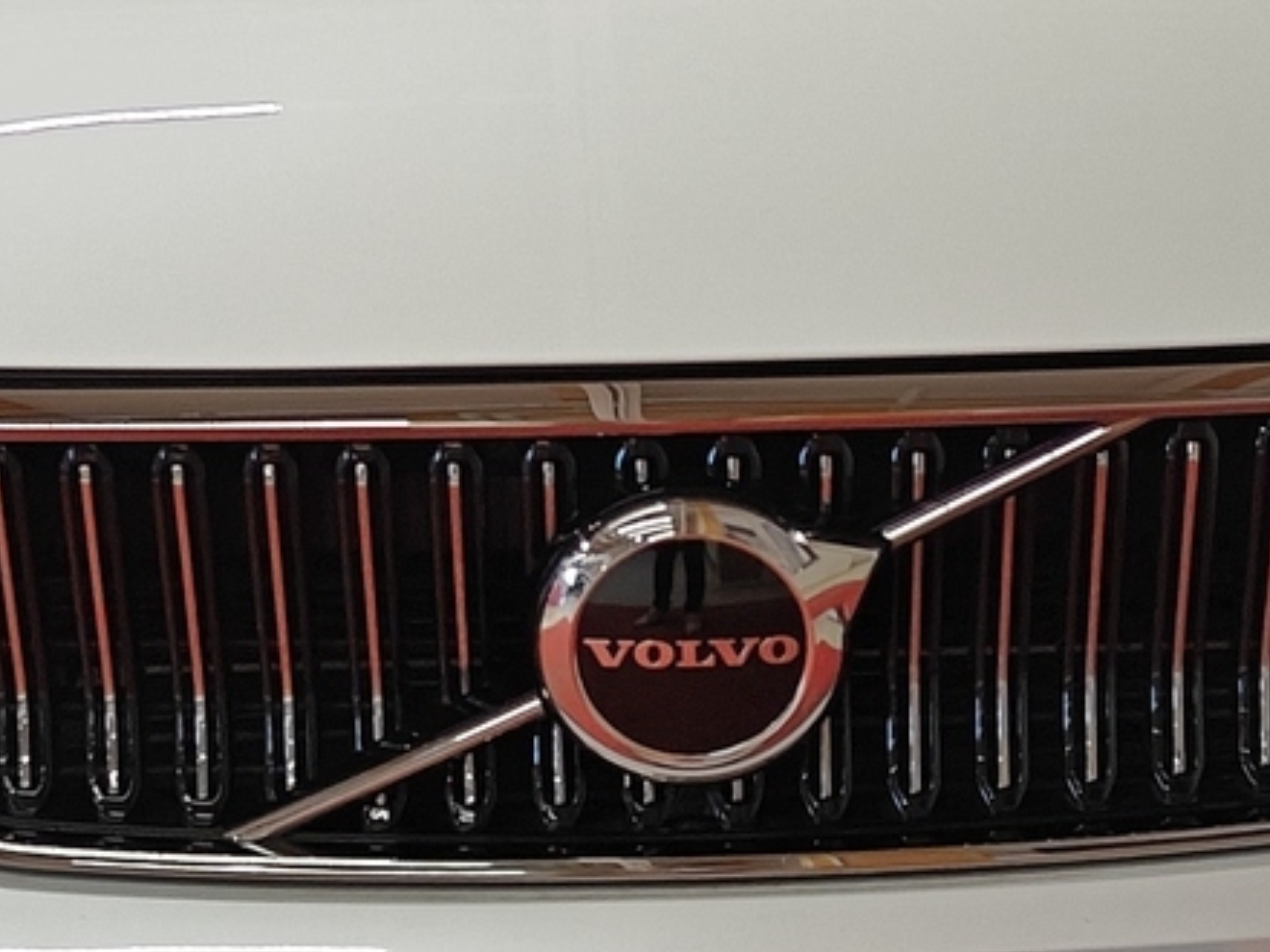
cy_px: 372
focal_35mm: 108
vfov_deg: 13.7
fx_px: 3962
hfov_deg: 18.2
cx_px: 701
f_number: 1.8
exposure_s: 1/120
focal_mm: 5.59
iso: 80
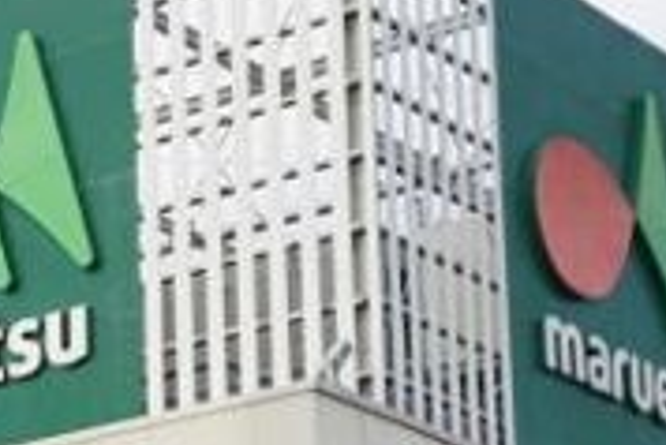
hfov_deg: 10.5
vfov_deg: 7.2
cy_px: 804
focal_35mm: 186
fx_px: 3438
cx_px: -442
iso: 100
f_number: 7.1
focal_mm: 23
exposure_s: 1/100
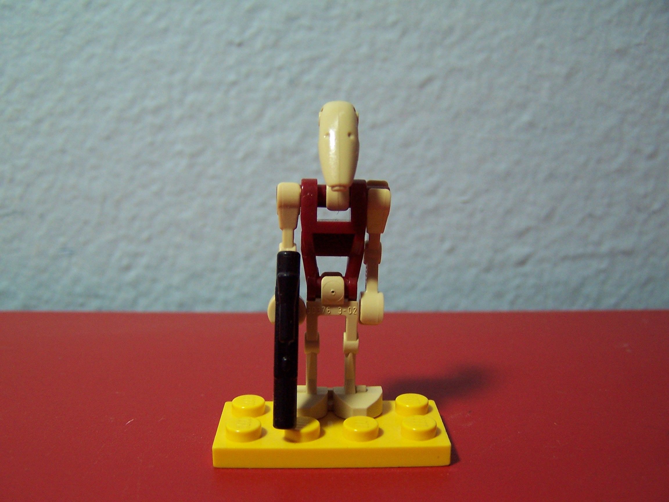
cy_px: 251
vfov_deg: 37.7
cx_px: 334
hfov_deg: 49.0
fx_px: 734
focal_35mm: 38
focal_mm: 6.3
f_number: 2.8
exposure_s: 1/30
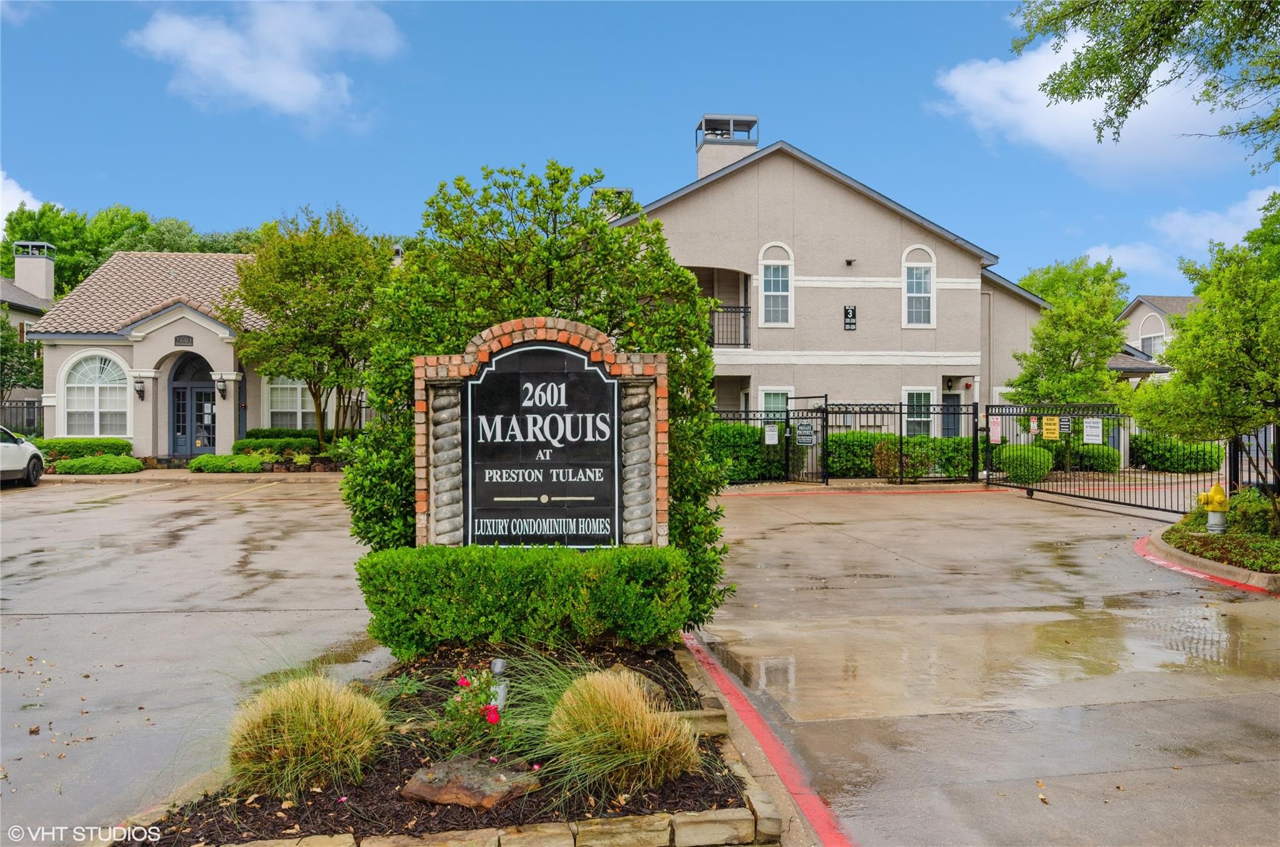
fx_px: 1011
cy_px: 424
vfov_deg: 45.5
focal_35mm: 28
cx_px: 640
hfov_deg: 64.7
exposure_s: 1/250
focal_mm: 19
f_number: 5.6
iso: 100
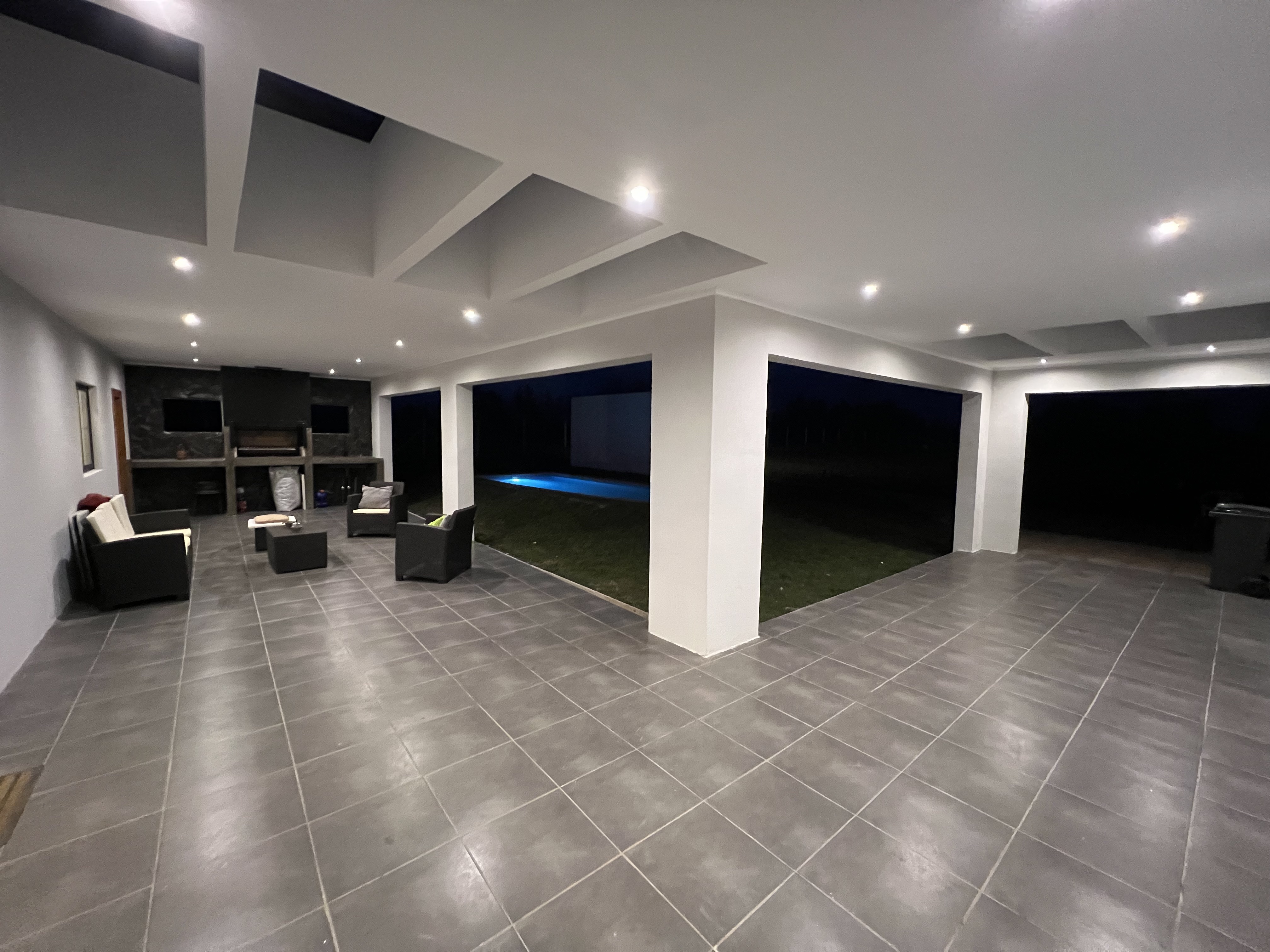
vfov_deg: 89.9
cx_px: 635
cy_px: 476
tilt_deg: -4.4
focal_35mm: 13
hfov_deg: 106.2
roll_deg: -0.7
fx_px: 477
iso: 1000
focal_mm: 1.57
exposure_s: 1/50
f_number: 1.8
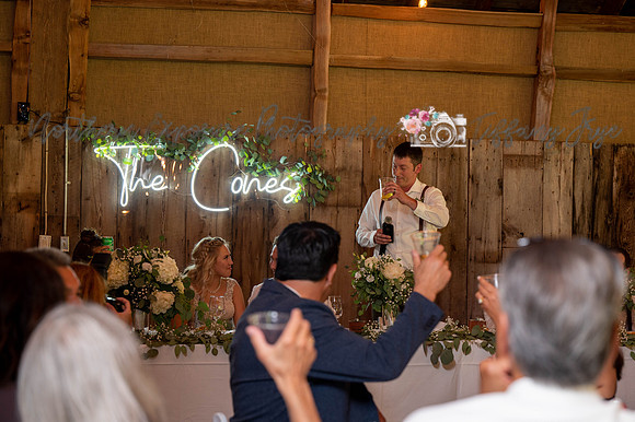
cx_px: 318
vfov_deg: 19.4
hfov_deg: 28.9
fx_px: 1234
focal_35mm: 70
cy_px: 211
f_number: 4
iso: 900
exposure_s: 1/60
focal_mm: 70
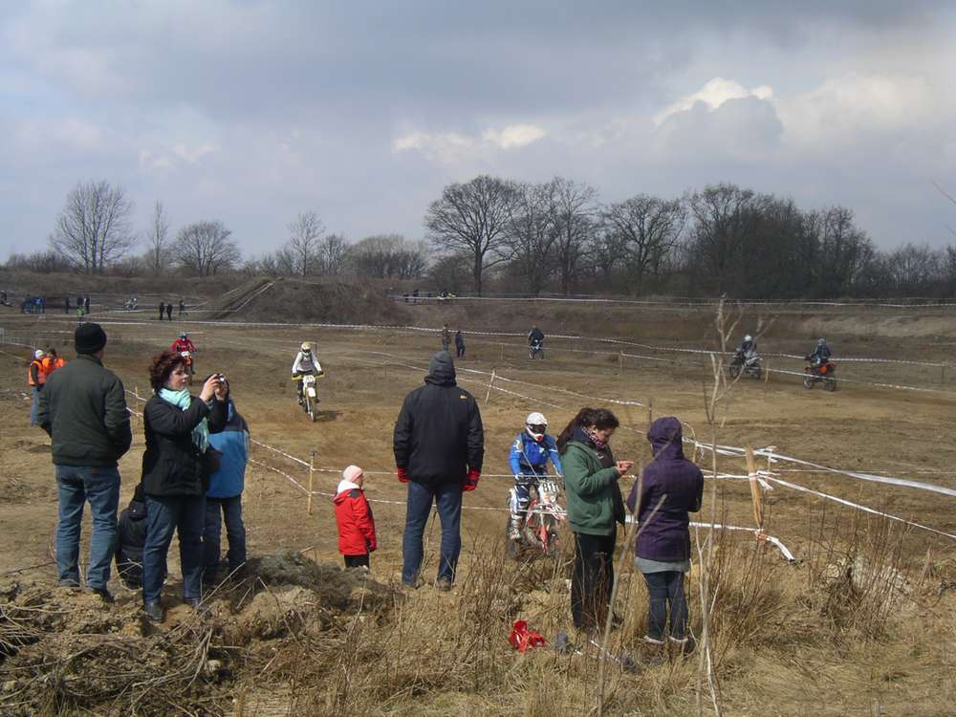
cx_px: 478
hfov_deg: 30.7
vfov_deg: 23.3
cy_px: 358
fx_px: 1740
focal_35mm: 63
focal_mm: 9.8
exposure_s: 1/125
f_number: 8.1
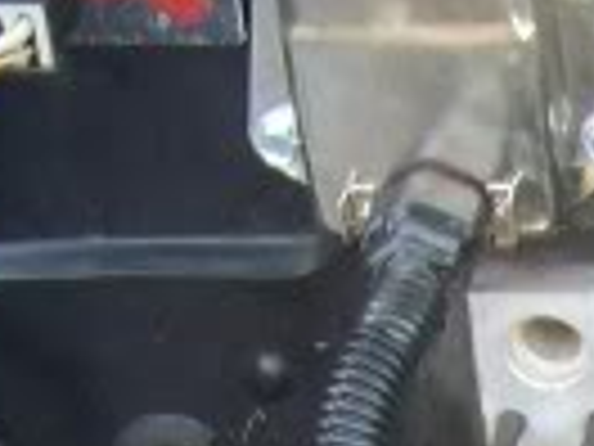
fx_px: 4788
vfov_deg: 5.0
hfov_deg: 6.9
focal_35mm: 279
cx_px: 1156
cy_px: 1424
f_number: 2.8
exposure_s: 1/40
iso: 64
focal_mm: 5.9
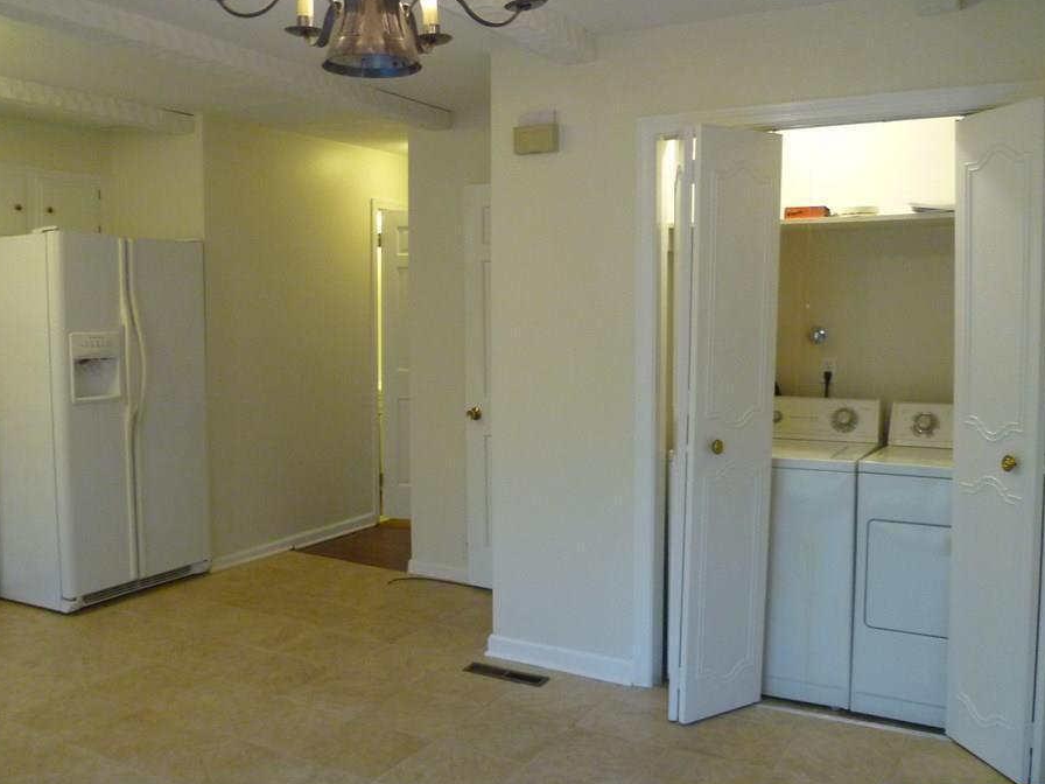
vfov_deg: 44.2
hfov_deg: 56.7
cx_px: 474
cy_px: 384
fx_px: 966
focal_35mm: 32
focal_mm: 5
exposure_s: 1/30
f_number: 2.8
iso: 320
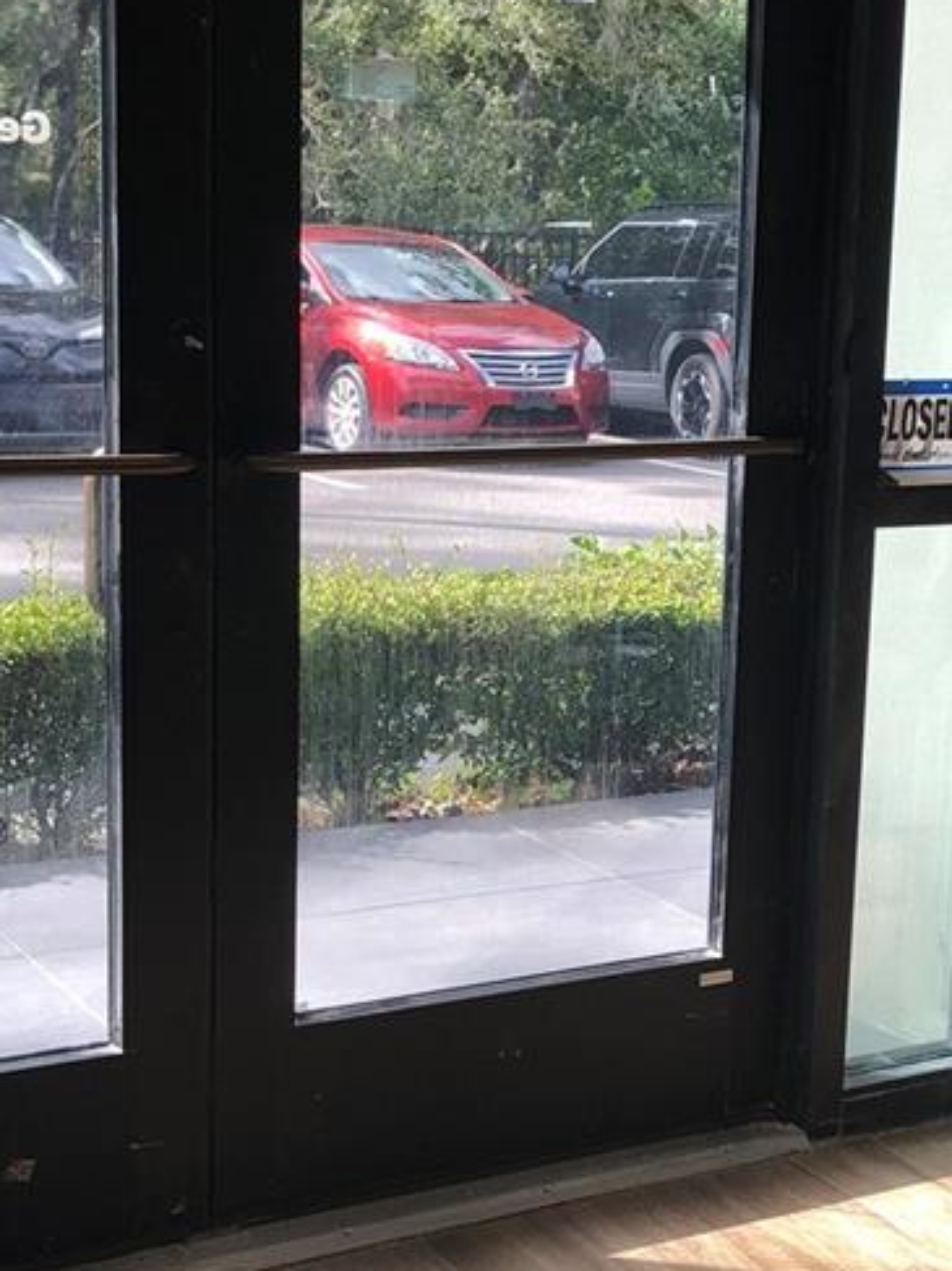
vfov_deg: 28.2
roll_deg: -2.5
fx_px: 2531
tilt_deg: -12.7
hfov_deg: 20.9
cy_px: 652
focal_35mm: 69
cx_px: 837
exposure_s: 1/302
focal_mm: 3.99
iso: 25
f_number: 1.8
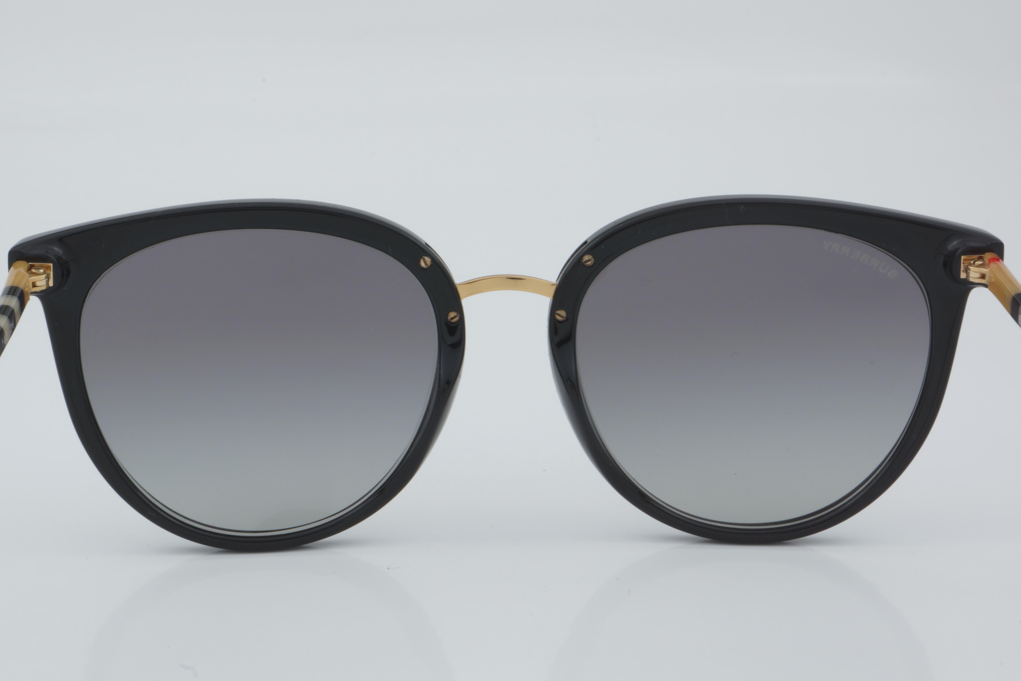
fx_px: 2340
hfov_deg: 24.6
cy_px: 340
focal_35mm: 82
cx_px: 510
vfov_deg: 16.6
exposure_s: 1/4
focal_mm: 55
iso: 100
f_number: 32
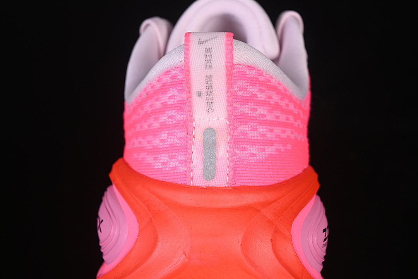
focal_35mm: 75
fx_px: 871
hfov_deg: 27.0
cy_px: 140
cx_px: 209
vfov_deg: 18.2
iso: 160
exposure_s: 1/80
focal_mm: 50
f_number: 7.1
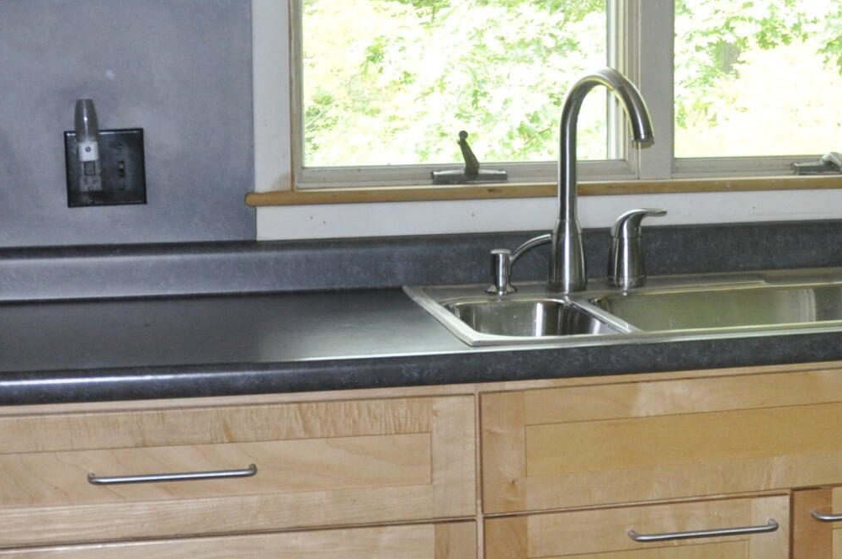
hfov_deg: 24.4
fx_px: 1892
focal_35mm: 81
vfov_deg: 16.8
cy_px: 238
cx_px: 746
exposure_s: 1/60
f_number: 3.5
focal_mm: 18
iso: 800
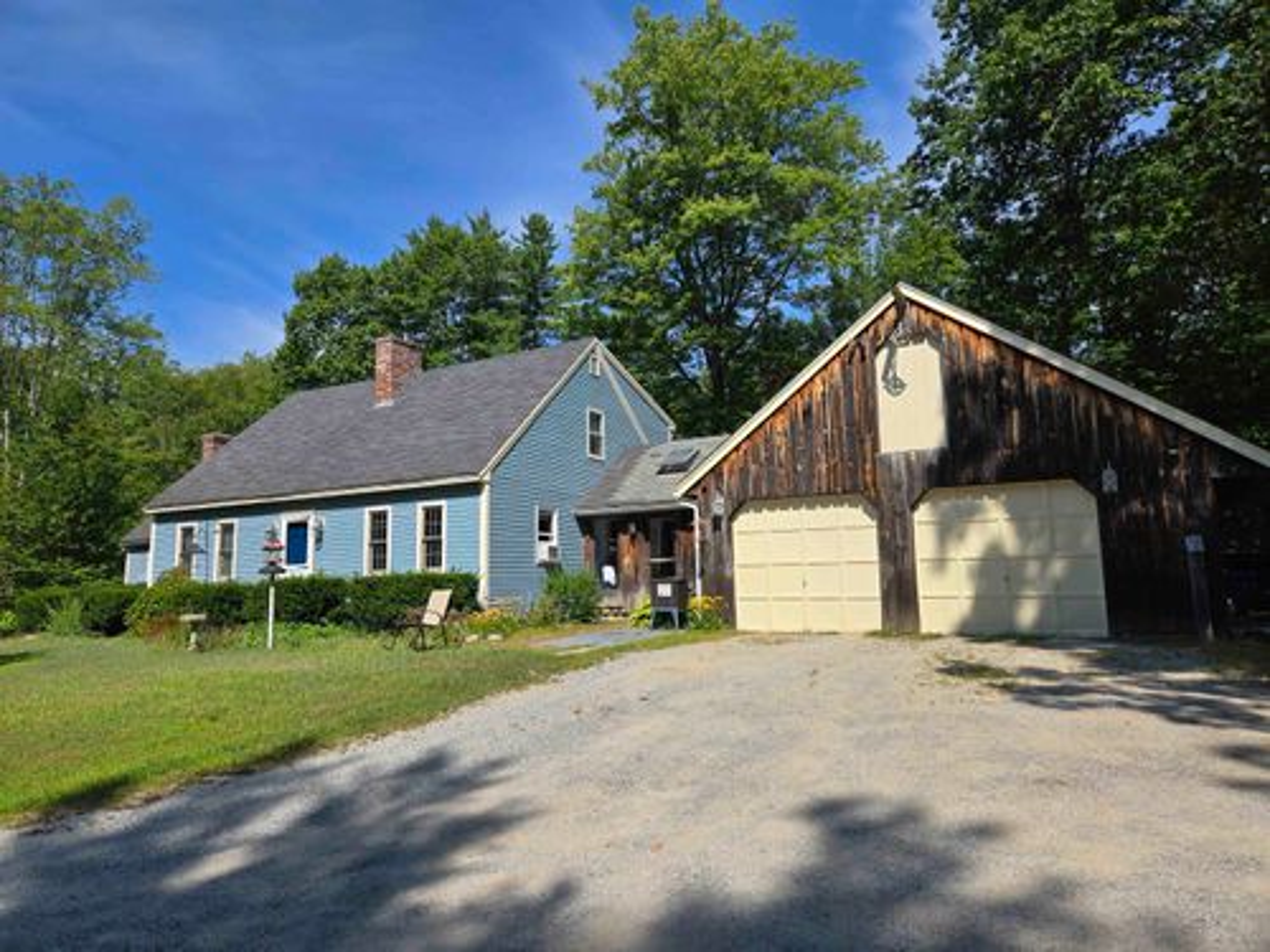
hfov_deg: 73.9
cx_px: 635
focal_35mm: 23
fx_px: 844
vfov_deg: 58.9
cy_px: 476
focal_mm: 5.4
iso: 25
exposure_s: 1/1899
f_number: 1.8
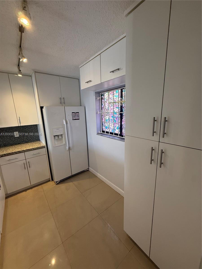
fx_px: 109
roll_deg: +1.5
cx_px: 101
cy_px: 134
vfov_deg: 102.1
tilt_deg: -11.9
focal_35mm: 14
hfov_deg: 85.7
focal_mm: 2.22
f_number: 2.2
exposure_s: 1/120
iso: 200
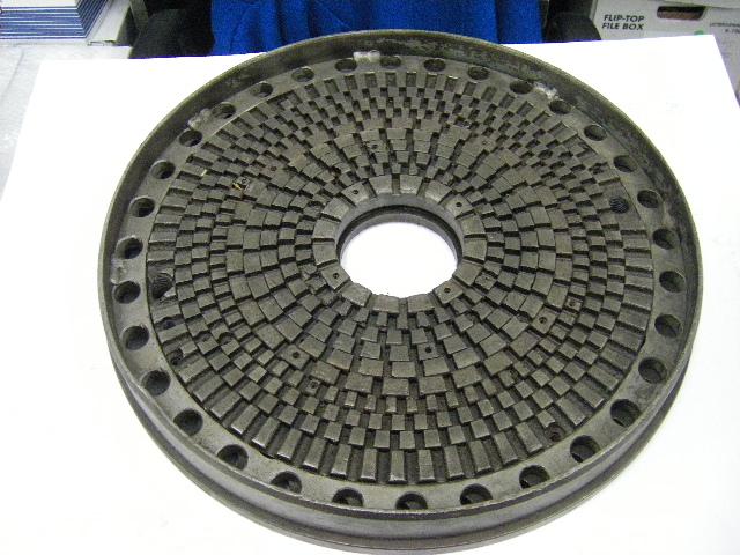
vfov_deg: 37.7
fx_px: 812
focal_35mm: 38
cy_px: 278
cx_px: 370
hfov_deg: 49.0
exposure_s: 1/20
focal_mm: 6.3
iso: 800
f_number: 3.5
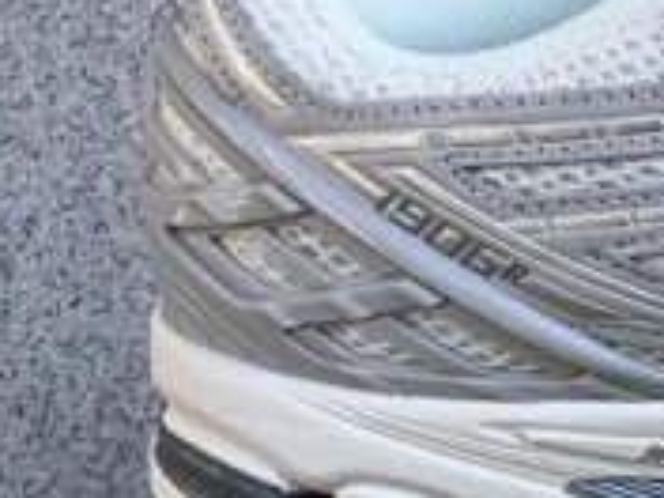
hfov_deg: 16.2
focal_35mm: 113
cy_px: 528
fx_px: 2168
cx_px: 932
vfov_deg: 12.9
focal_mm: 3.3
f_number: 2.4
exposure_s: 1/322
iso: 25
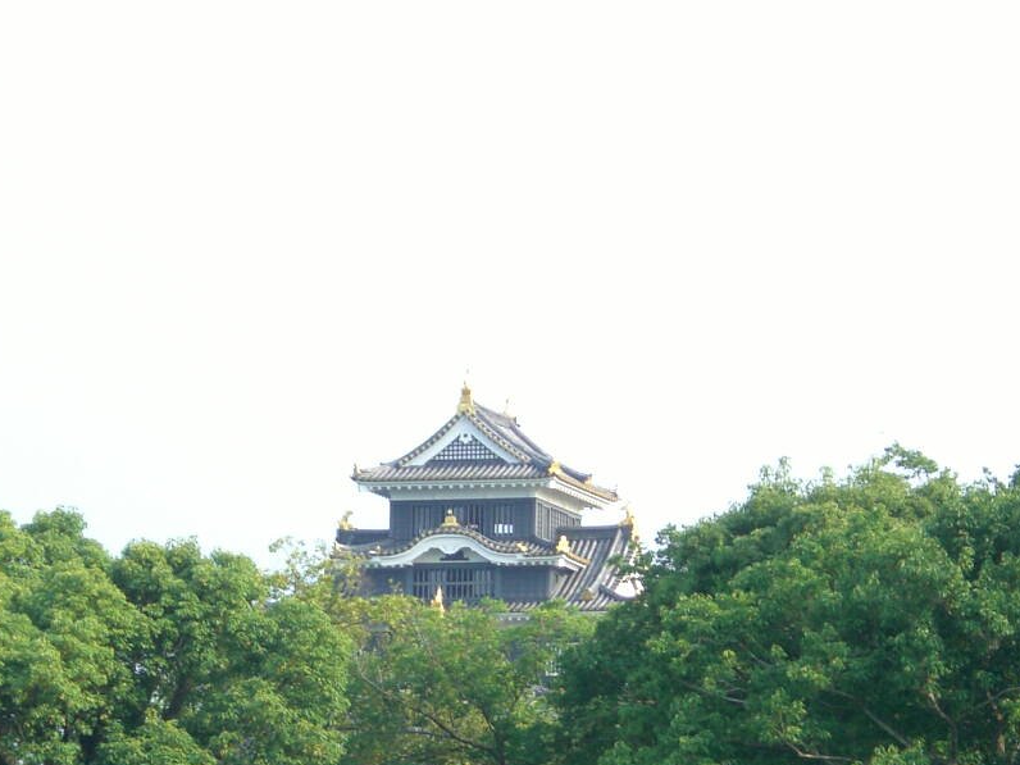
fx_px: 6925
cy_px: 650
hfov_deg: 8.4
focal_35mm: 235
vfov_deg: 6.3
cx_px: 336
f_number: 5.4
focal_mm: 23.7
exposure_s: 1/200
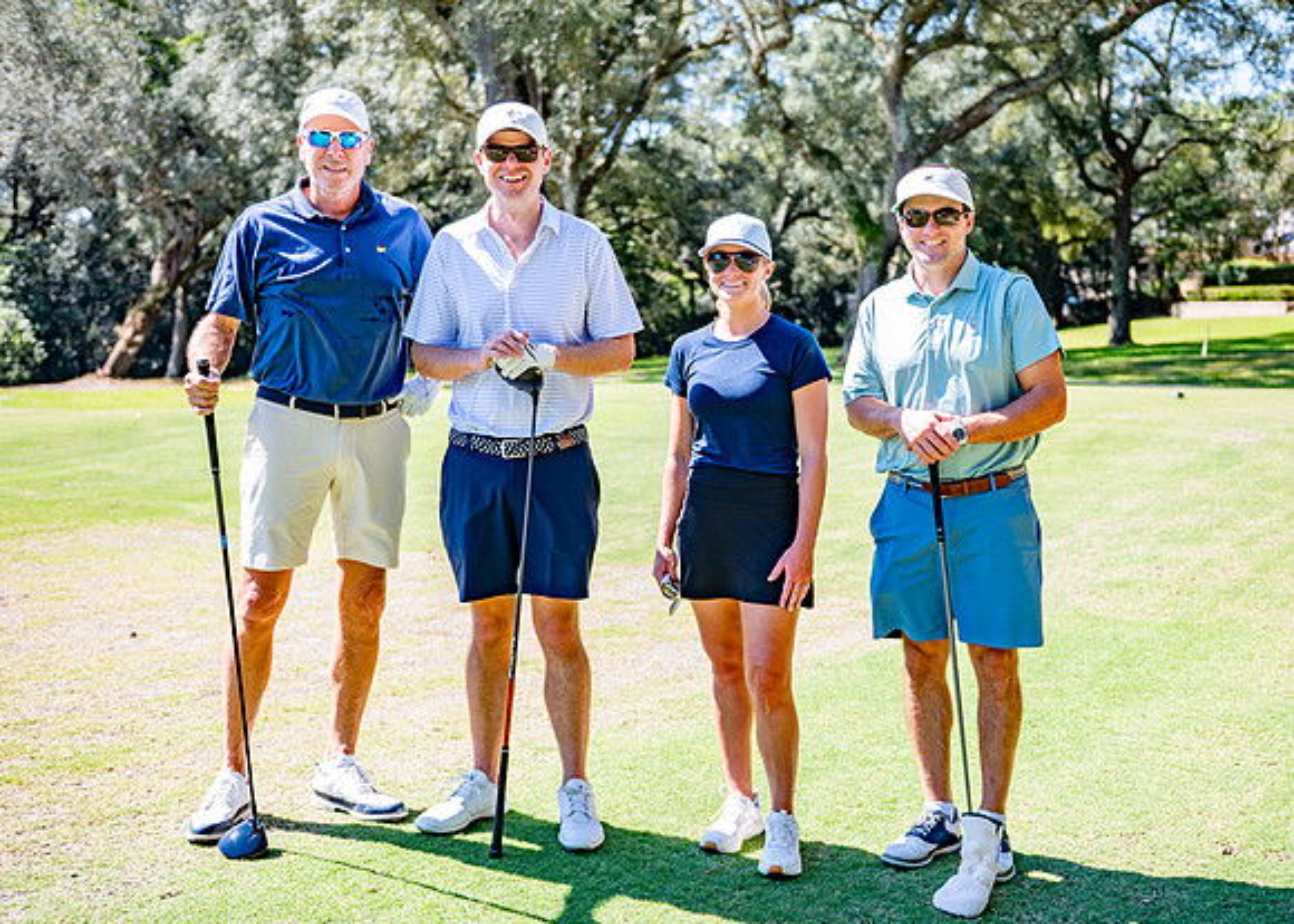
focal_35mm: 48
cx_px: 721
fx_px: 1751
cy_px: 480
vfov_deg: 29.6
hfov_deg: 40.5
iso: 100
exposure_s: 1/640
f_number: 2.8
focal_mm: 38
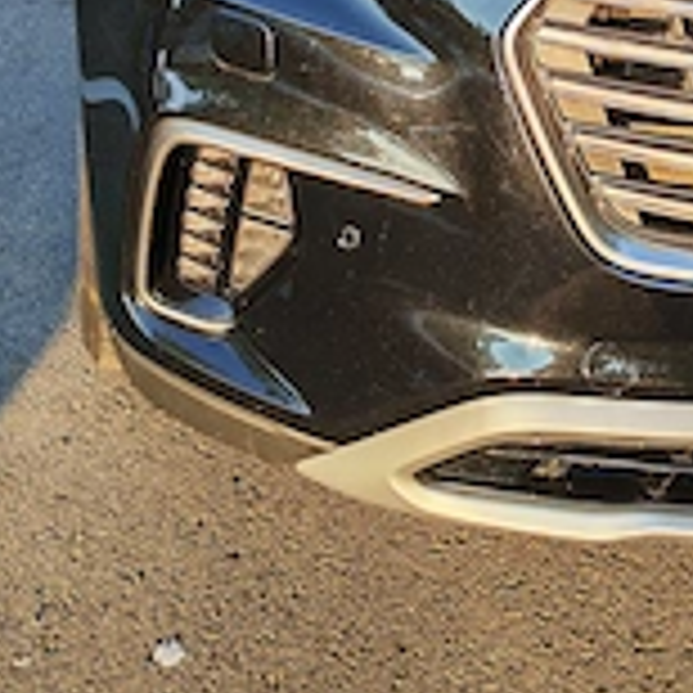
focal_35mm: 62
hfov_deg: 27.7
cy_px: 9
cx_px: 396
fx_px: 1404
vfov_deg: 26.3
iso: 50
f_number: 1.9
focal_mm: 6.12
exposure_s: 1/220
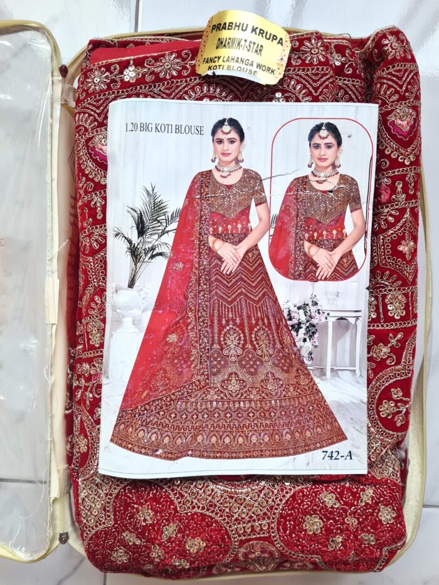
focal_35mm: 26
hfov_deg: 53.1
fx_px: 440
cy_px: 292
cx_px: 220
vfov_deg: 67.3
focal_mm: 5.4
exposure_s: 1/120
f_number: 1.8
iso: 125
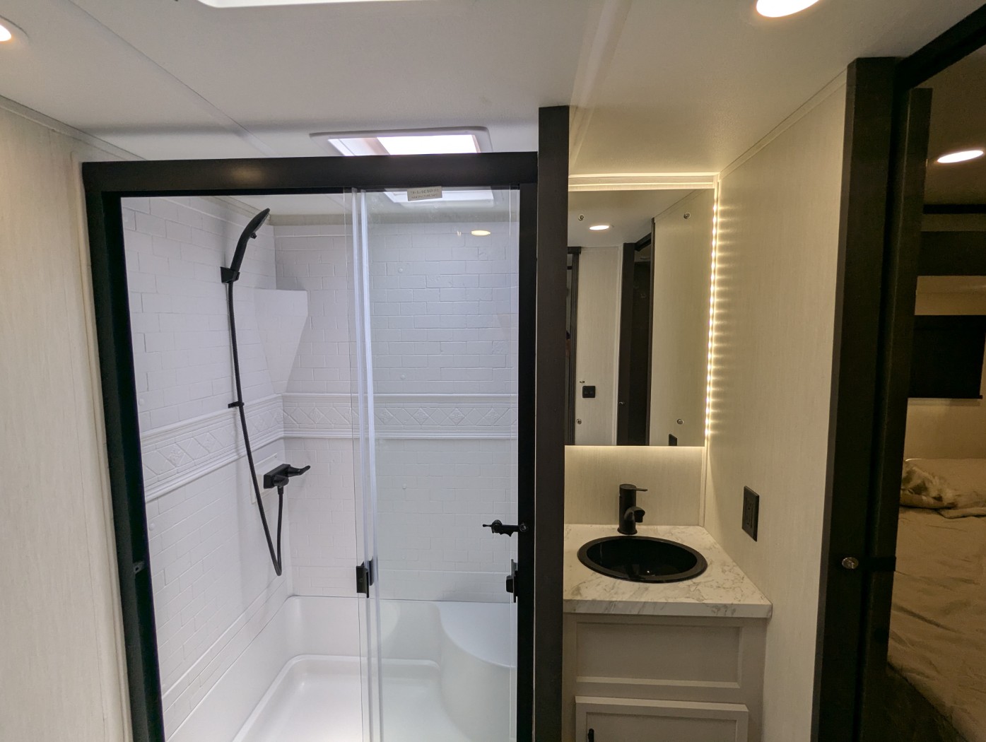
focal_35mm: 16
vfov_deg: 78.2
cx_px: 493
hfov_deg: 94.4
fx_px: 456
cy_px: 371
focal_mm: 2.35
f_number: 2.2
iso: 50
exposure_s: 1/279
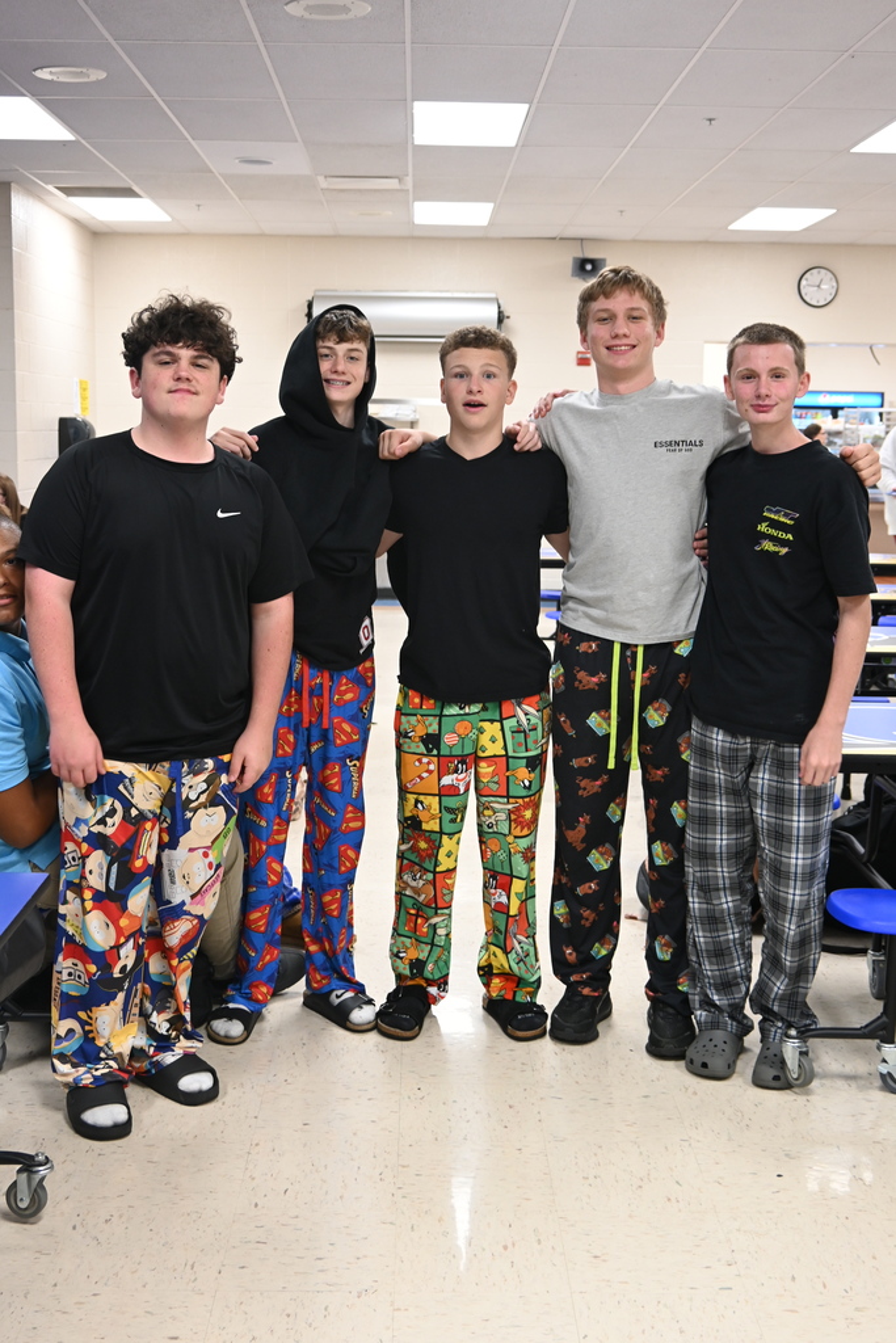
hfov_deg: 31.9
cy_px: 672
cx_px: 448
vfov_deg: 46.4
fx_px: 1567
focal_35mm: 42
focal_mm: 28
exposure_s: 1/50
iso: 800
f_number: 4
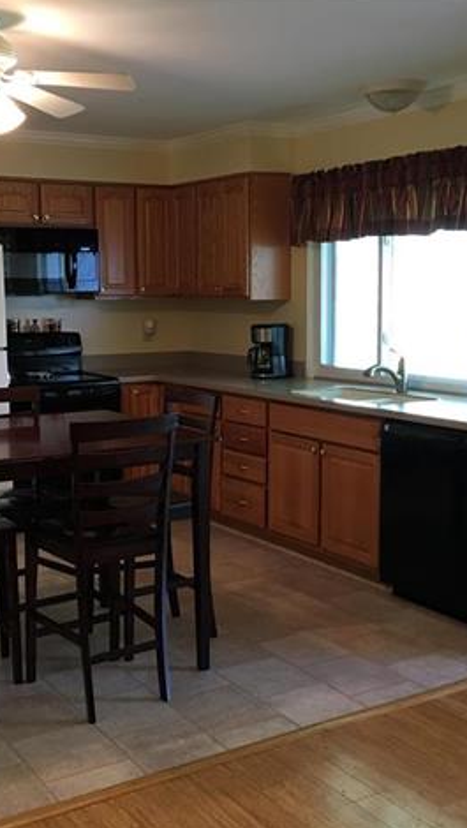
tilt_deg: -6.6
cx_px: 173
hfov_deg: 27.7
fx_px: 945
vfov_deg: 47.3
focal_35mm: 43
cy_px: 412
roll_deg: +0.7
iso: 64
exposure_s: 1/15
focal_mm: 4.15
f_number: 2.2
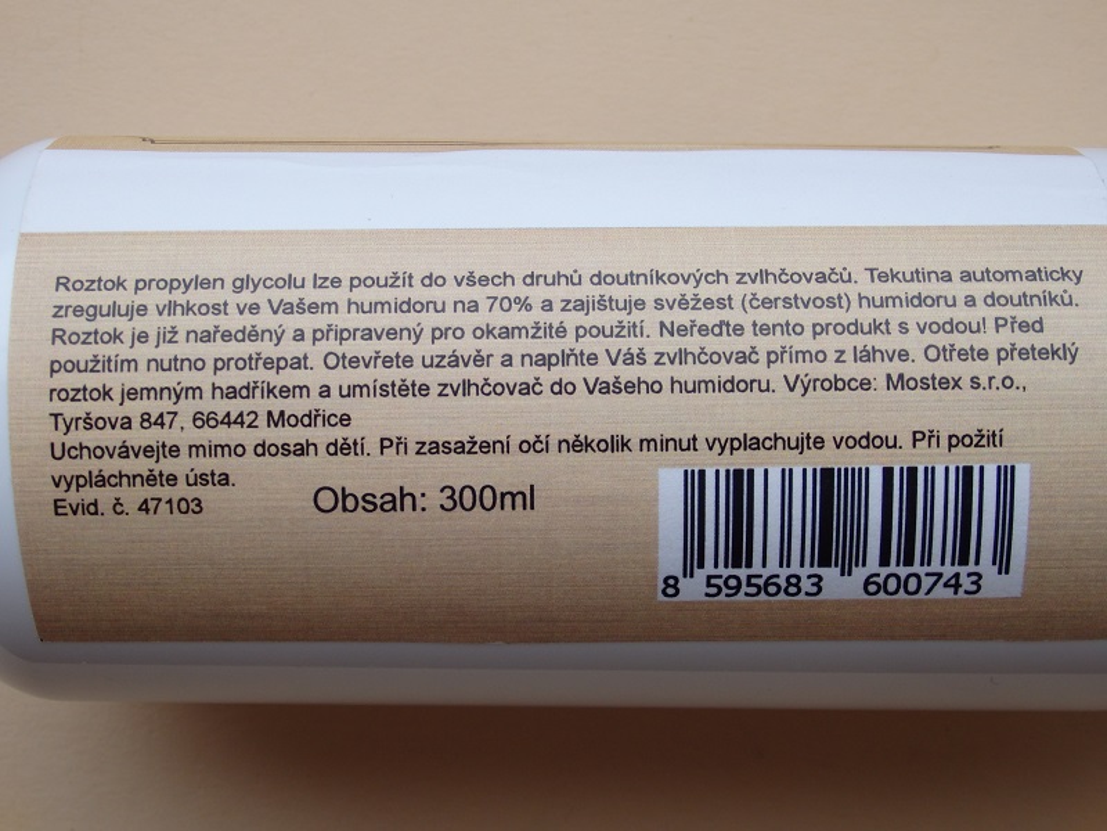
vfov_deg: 24.4
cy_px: 416
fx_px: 1919
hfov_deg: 32.2
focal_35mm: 60
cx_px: 554
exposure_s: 1/30
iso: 125
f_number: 4.2
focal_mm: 10.8
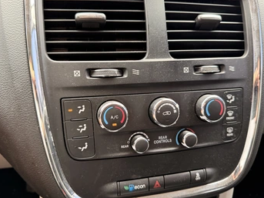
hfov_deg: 63.5
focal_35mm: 28
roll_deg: -0.1
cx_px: 132
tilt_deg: -21.0
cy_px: 95
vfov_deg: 49.7
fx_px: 213
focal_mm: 6.76
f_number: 1.78
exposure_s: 1/60
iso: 250
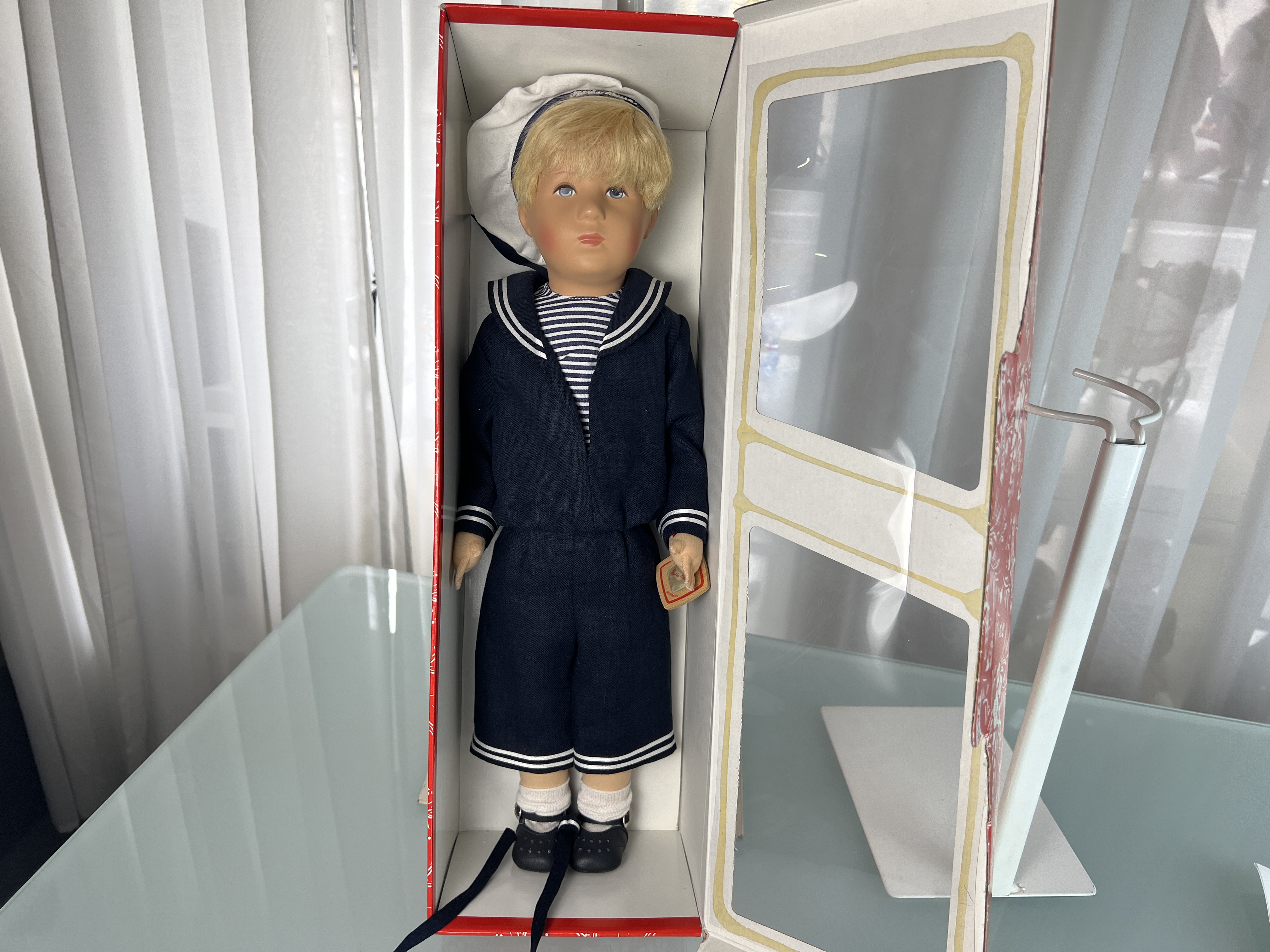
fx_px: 954
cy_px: 476
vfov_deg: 53.1
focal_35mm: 26
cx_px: 635
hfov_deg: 67.3
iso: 40
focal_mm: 5.7
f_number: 1.5
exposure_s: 1/256
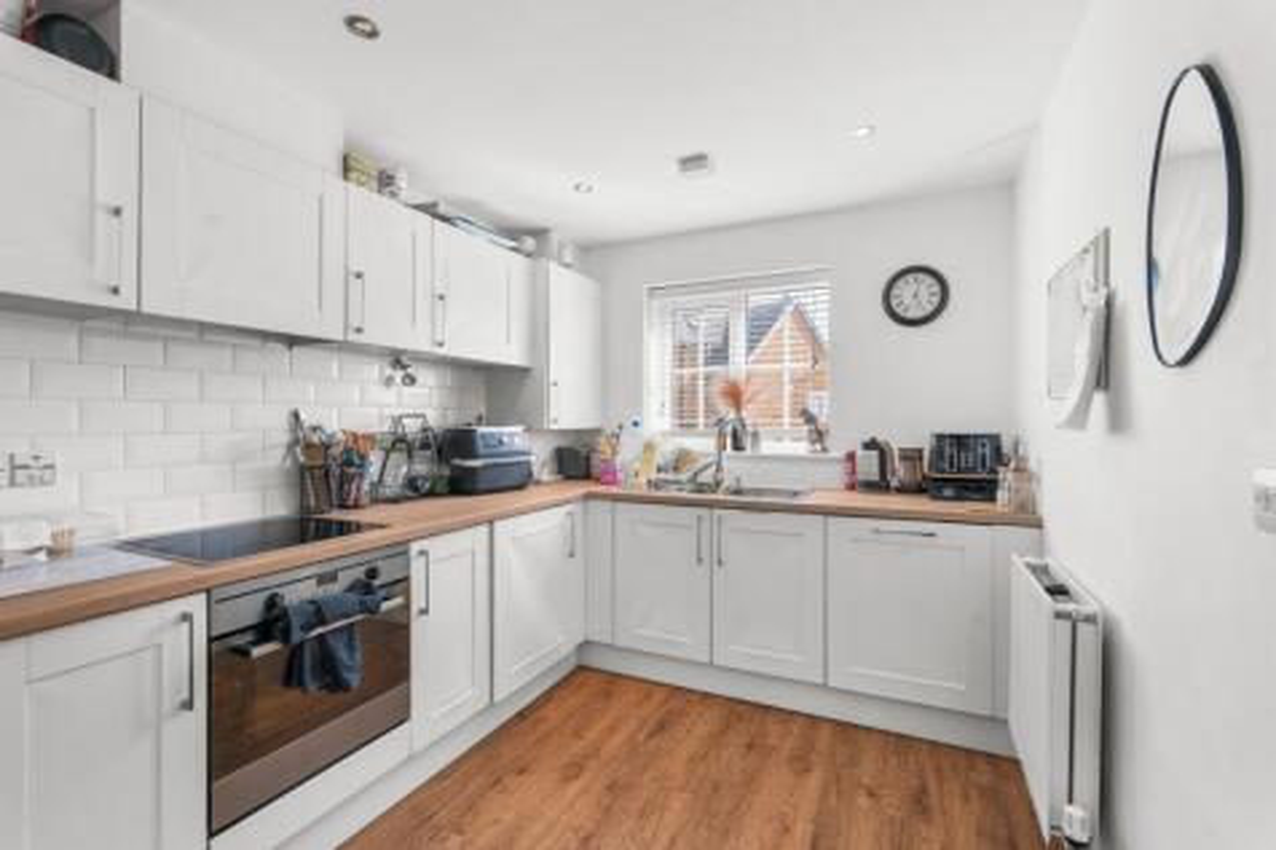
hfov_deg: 96.8
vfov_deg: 73.7
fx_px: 567
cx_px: 638
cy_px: 425
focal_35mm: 16
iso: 320
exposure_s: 1/40
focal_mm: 16
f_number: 7.1
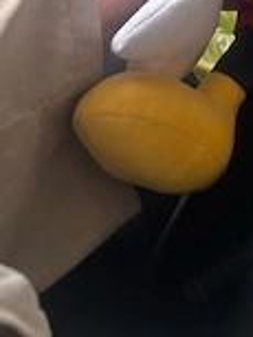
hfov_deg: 20.4
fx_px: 662
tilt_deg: -39.6
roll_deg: +4.6
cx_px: 295
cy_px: -68
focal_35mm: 68
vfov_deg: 25.6
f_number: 1.6
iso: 125
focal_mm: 5.96
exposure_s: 1/67
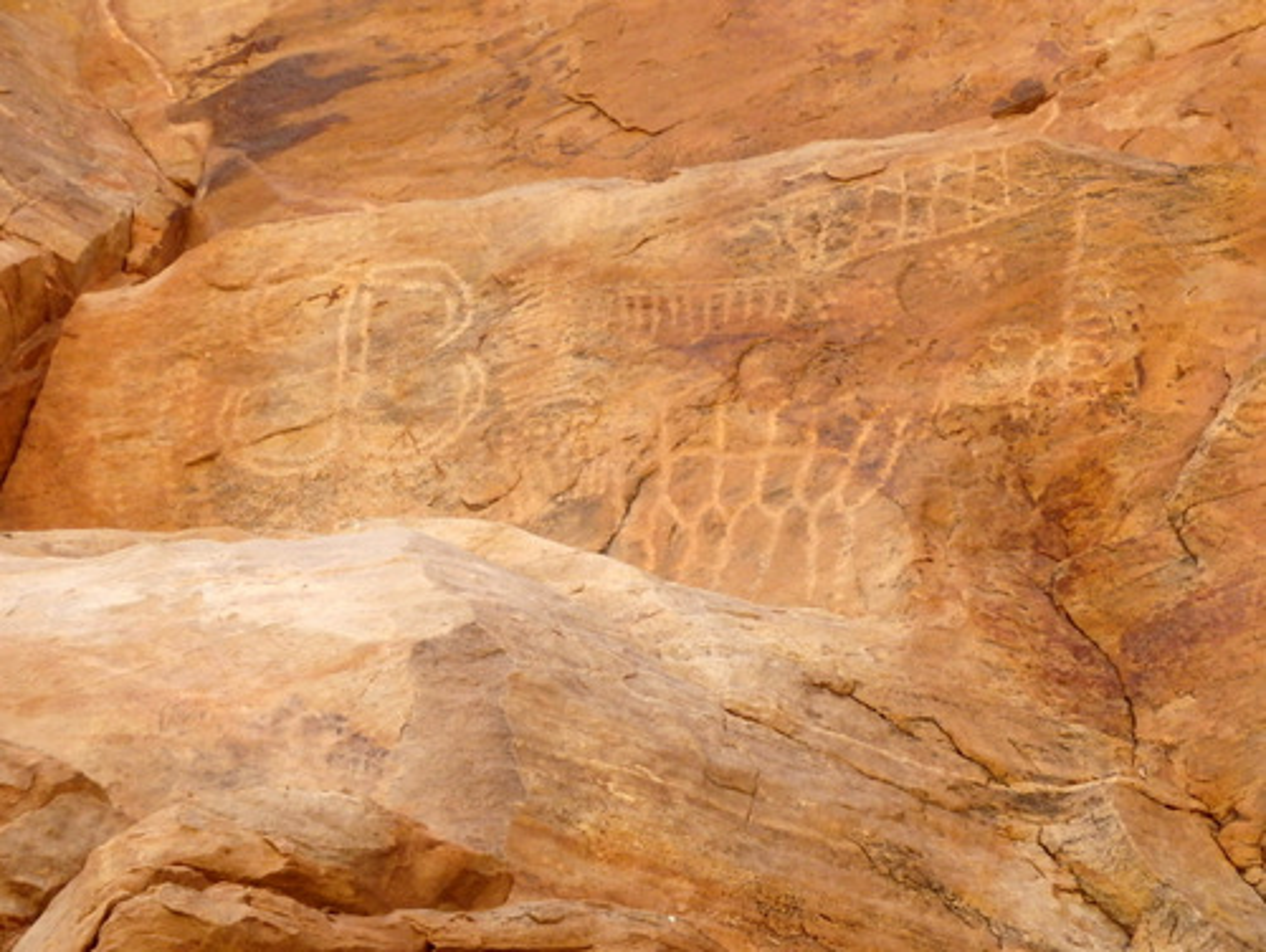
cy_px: 476
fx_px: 5125
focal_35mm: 140
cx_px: 633
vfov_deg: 10.6
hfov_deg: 14.1
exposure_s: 1/160
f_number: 5.9
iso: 200
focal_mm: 25
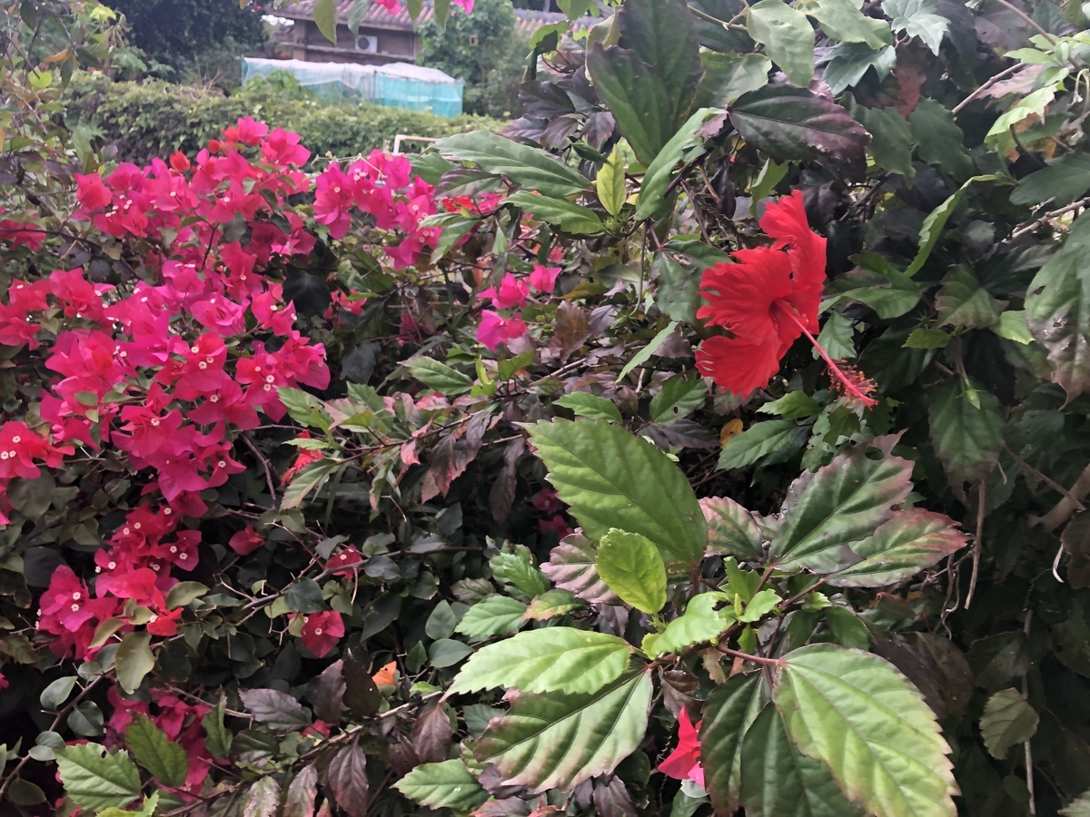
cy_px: 408
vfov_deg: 49.7
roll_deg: -3.7
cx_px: 545
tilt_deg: -21.1
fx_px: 882
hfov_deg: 63.4
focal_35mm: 28
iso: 20
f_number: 1.8
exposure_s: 1/214
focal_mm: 3.99
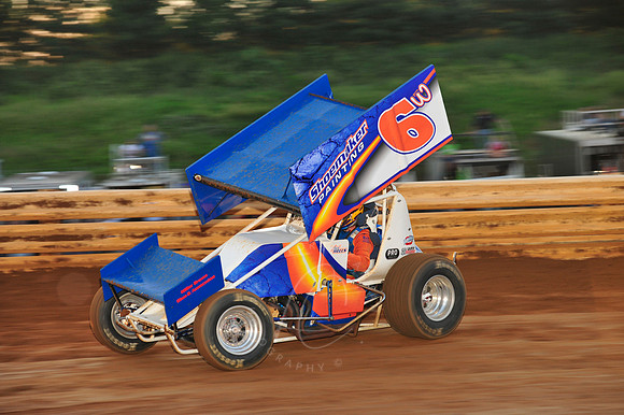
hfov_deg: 14.2
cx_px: 312
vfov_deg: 9.5
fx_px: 2512
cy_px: 208
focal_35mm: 145
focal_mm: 145
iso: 800
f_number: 7.1
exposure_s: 1/320
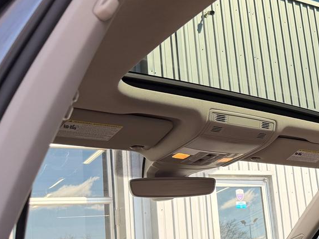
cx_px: 352
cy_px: 148
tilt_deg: +12.9
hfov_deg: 31.5
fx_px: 498
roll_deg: +9.9
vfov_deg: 27.0
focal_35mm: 54
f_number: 1.78
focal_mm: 6.76
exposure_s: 1/931
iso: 100
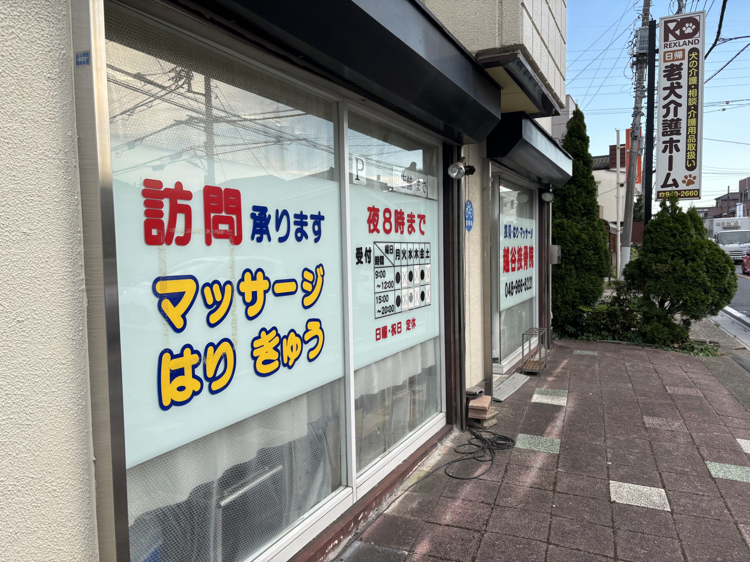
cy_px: 281
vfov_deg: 53.1
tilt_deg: -3.4
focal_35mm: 26
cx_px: 375
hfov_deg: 67.3
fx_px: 563
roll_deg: +1.1
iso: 50
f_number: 1.6
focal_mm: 5.96
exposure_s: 1/970
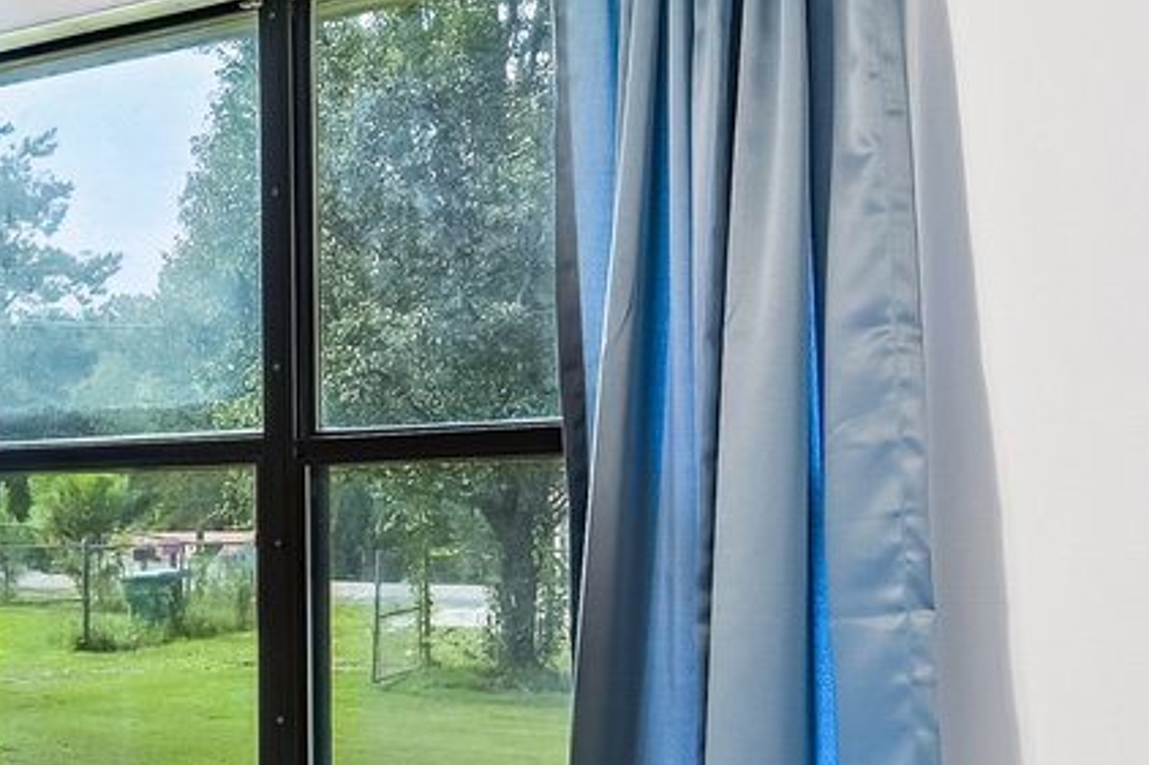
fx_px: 2169
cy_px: 589
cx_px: -335
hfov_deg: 25.6
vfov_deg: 19.8
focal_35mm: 68
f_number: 8
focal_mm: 14
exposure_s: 1/15
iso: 400
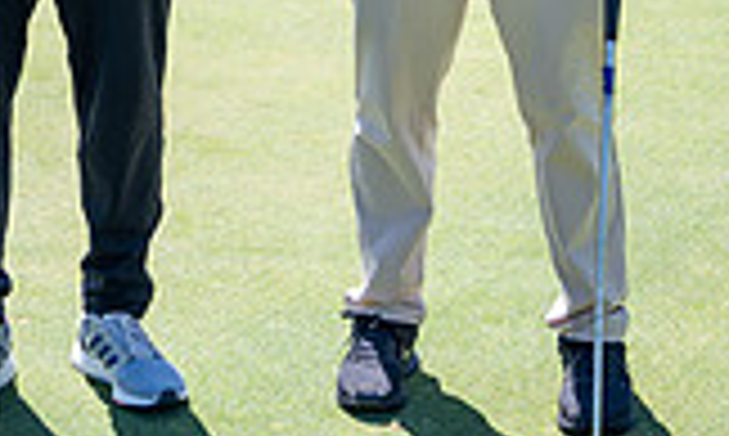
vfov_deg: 9.5
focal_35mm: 129
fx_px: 2533
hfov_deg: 15.9
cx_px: -68
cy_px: -264
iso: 250
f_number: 4
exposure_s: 1/800
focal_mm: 35
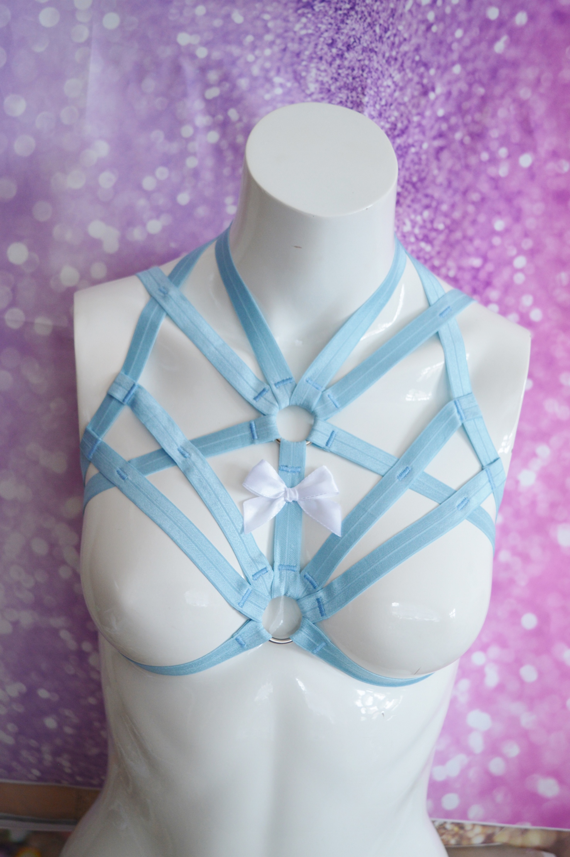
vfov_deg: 49.6
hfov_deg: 34.1
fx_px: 928
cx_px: 285
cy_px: 428
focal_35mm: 39
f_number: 4
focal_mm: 26
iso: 450
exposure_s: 1/40
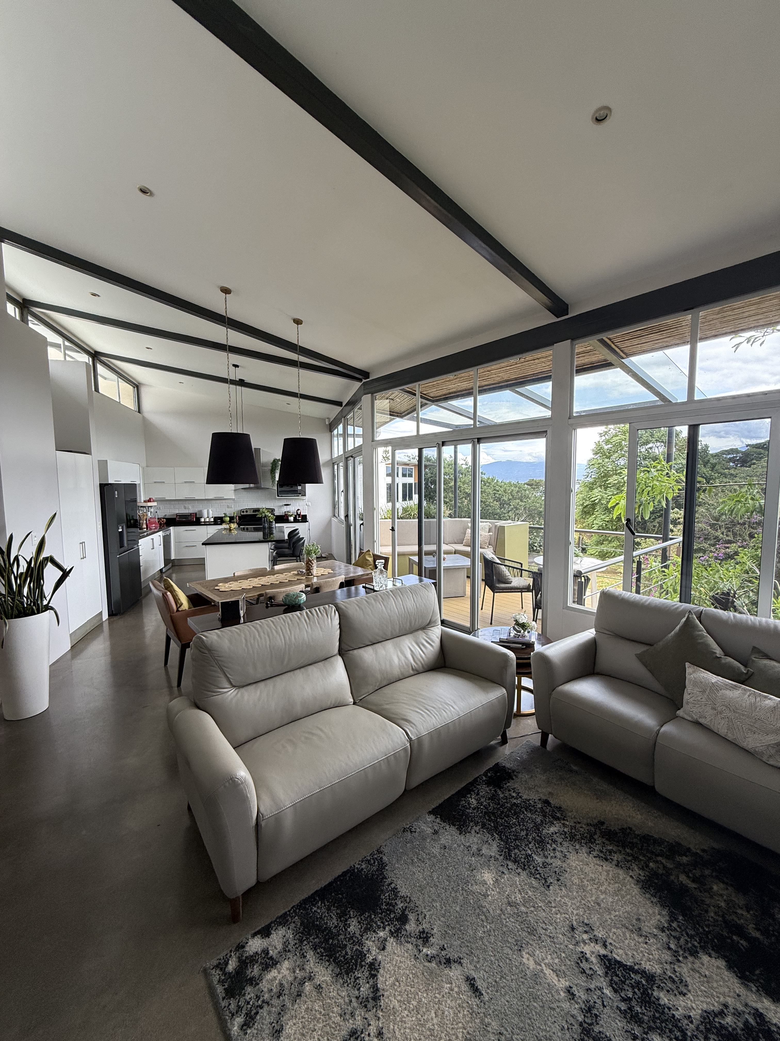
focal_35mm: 14
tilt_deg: -3.7
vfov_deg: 102.1
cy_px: 520
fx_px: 421
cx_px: 390
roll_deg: +0.2
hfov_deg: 85.7
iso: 64
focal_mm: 2.22
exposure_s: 1/132
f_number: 2.2
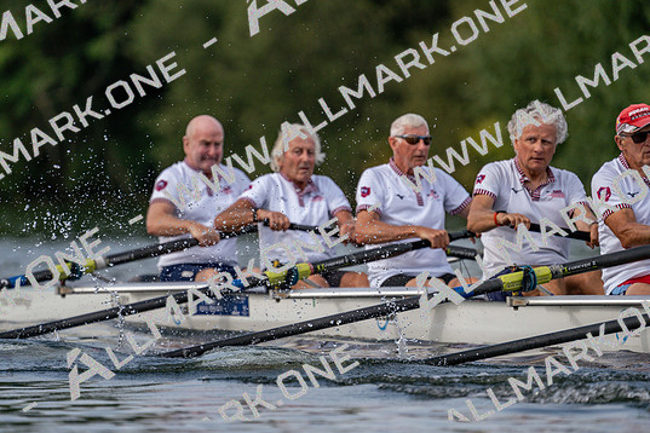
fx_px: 11699
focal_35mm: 648
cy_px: 213
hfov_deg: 3.2
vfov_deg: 2.1
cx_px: 312
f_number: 6.3
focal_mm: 600
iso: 400
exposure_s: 1/1600
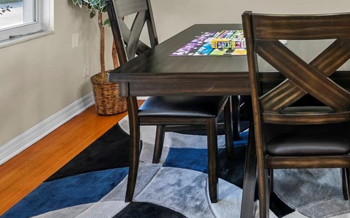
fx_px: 382
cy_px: -39
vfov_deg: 28.2
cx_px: 308
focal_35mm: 40
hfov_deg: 45.2
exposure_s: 1/1.25
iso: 640
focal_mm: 17
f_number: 8
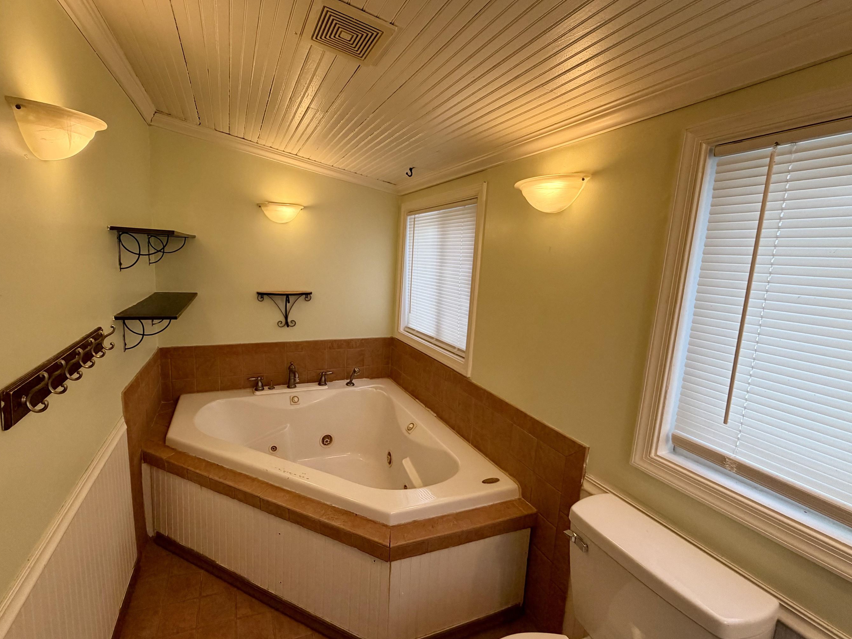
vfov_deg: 78.1
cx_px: 371
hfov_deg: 94.0
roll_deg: -0.7
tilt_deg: -8.1
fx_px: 394
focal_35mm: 16
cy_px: 310
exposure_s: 1/120
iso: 250
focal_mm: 2.22
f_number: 2.2
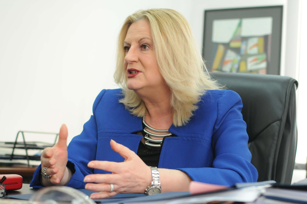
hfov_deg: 37.9
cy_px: 102
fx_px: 447
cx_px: 154
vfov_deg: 25.7
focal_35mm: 52
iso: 1250
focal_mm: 35
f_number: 2.5
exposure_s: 1/200
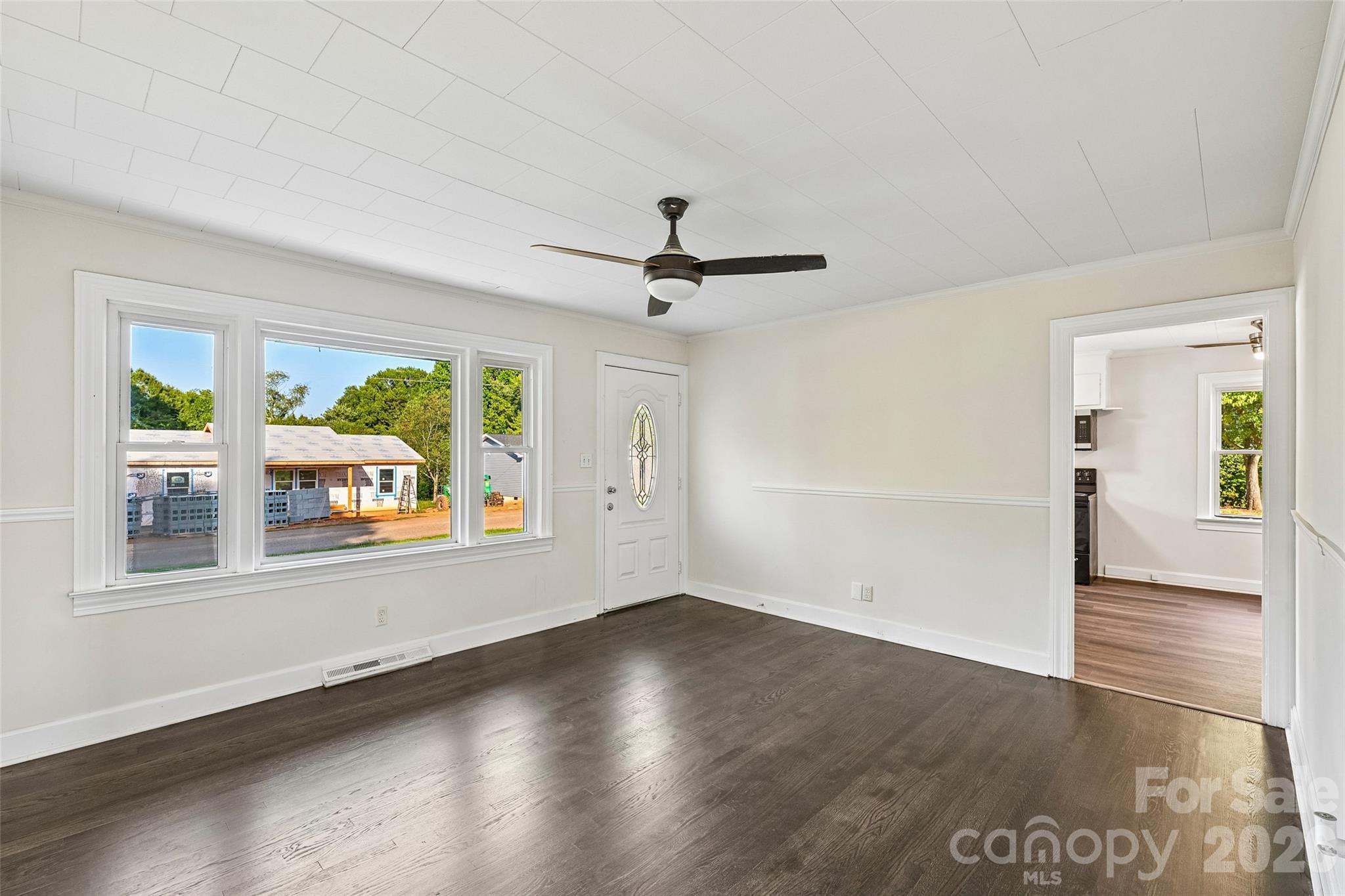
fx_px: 598
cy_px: 448
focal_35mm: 16
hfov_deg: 96.7
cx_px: 672
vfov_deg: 73.7
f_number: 8
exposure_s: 1/15
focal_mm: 16
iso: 180
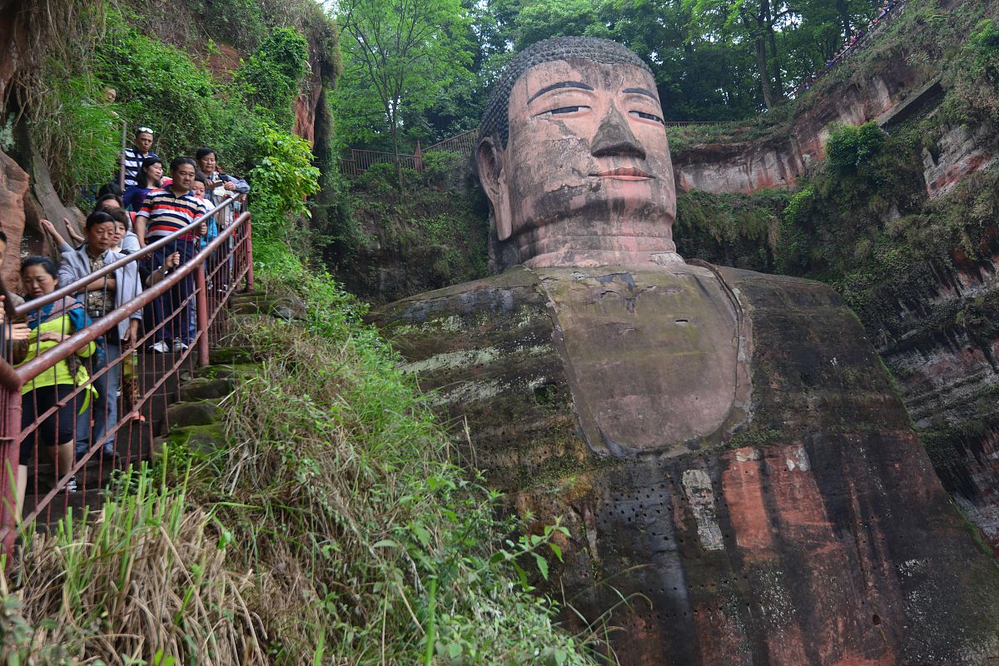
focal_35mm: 32
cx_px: 500
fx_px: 888
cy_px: 333
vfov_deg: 41.1
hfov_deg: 58.7
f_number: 6.3
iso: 640
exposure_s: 1/400
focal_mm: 32
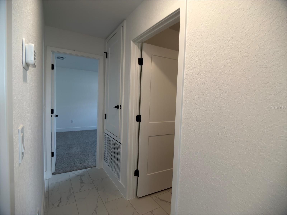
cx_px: 144
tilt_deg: -3.6
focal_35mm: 24
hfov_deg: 71.6
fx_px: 199
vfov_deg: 56.8
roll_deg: -2.1
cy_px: 108
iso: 100
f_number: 1.78
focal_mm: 6.76
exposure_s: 1/120
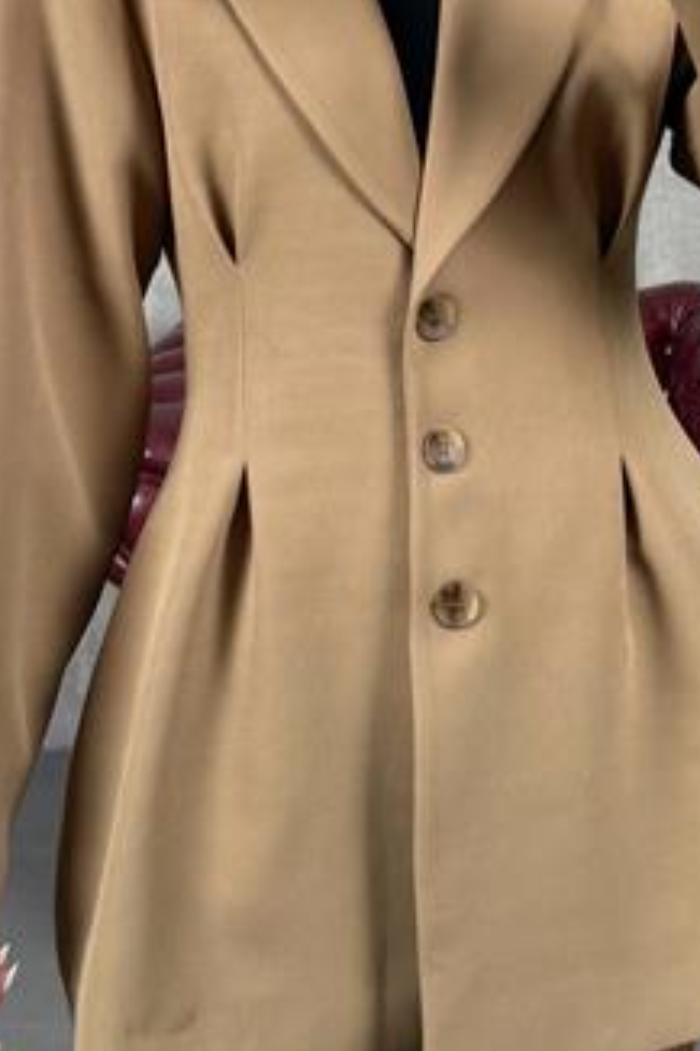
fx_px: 2102
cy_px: 16
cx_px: 389
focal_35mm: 72
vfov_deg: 26.7
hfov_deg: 18.9
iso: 160
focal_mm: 6.76
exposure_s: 1/121
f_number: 1.78
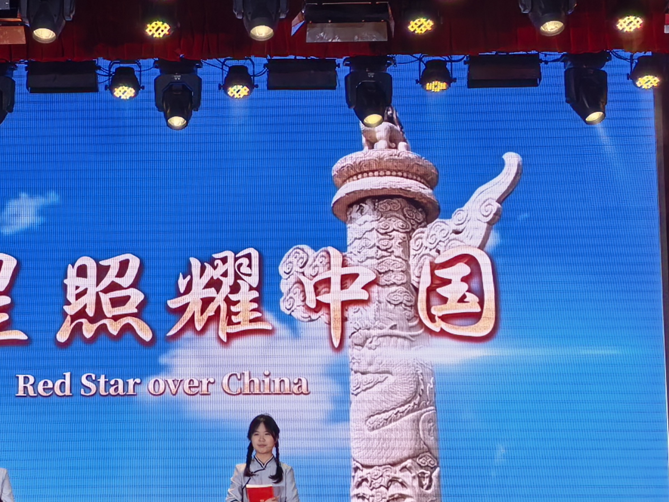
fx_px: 1932
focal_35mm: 100
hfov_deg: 19.6
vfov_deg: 14.8
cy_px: 242
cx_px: 200
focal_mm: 8.5
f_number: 1.6
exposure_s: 1/126
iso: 50
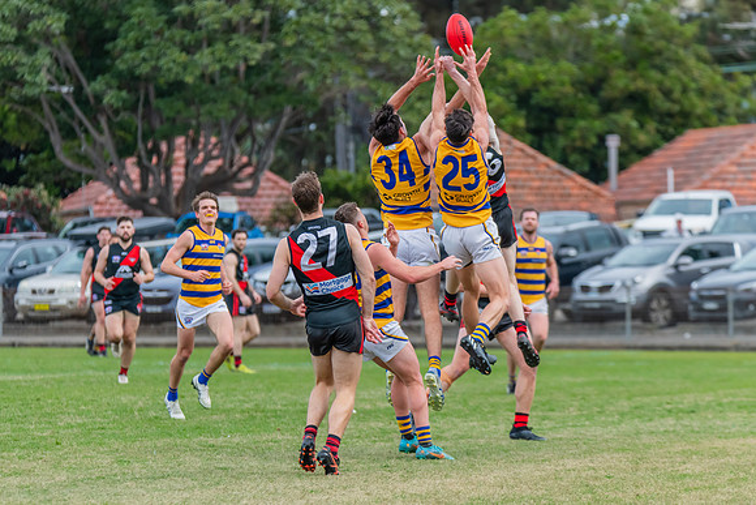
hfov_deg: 6.3
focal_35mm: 324
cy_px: 232
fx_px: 6815
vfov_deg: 4.2
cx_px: 371
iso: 1100
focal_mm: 300
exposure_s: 1/1600
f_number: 5.6
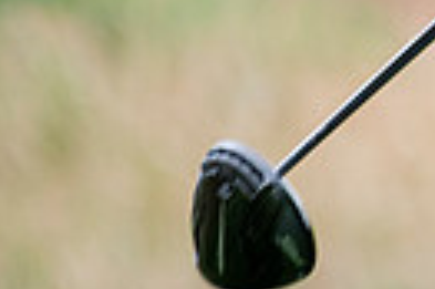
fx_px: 36977
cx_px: 581
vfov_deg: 0.4
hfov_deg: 0.7
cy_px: -327
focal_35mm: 3064
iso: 1250
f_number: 5.6
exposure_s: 1/1000
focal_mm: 460
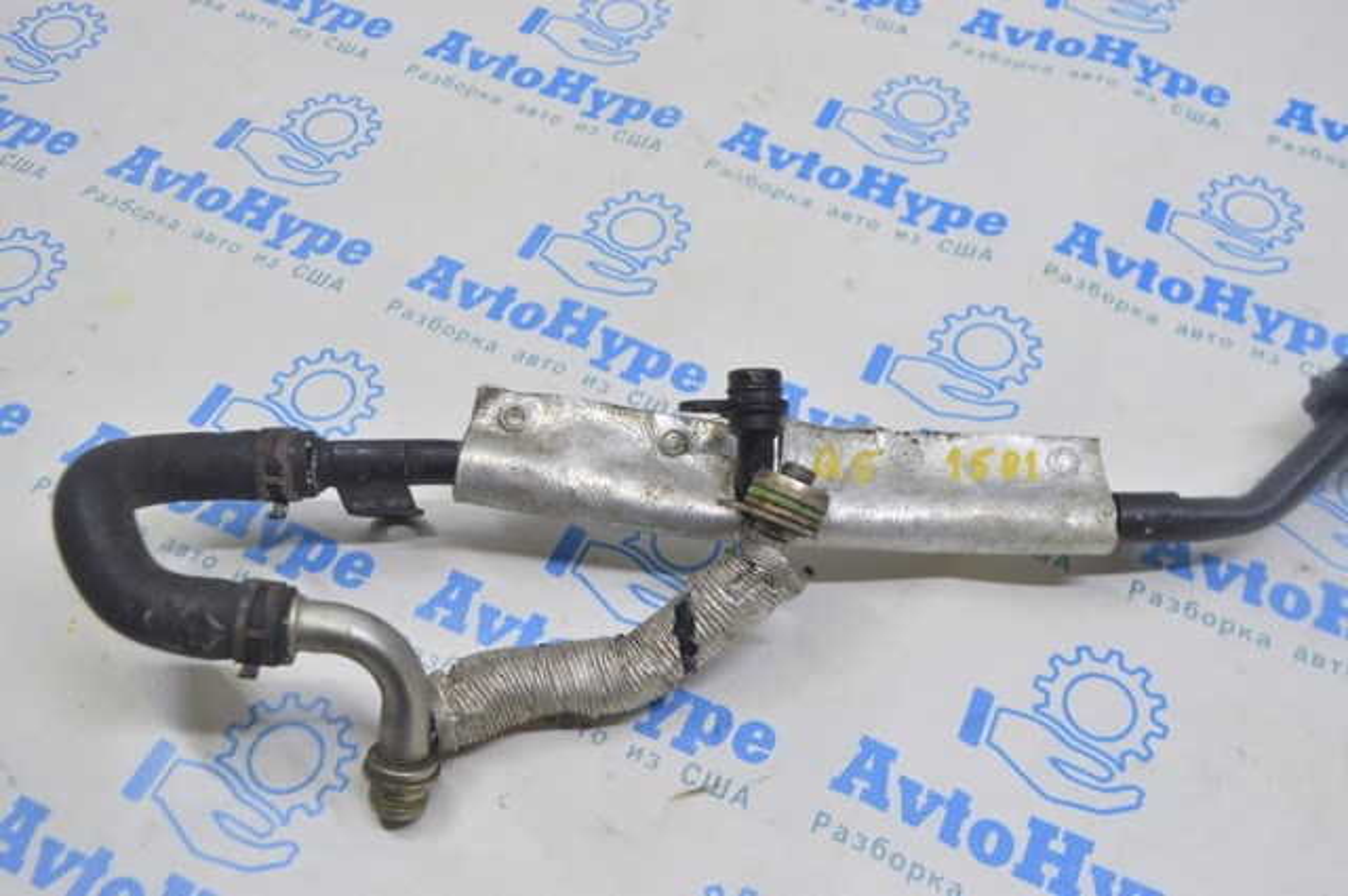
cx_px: 674
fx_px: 1346
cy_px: 448
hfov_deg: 53.2
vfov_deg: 36.8
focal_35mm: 36
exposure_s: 1/25
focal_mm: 24
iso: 400
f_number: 5.6
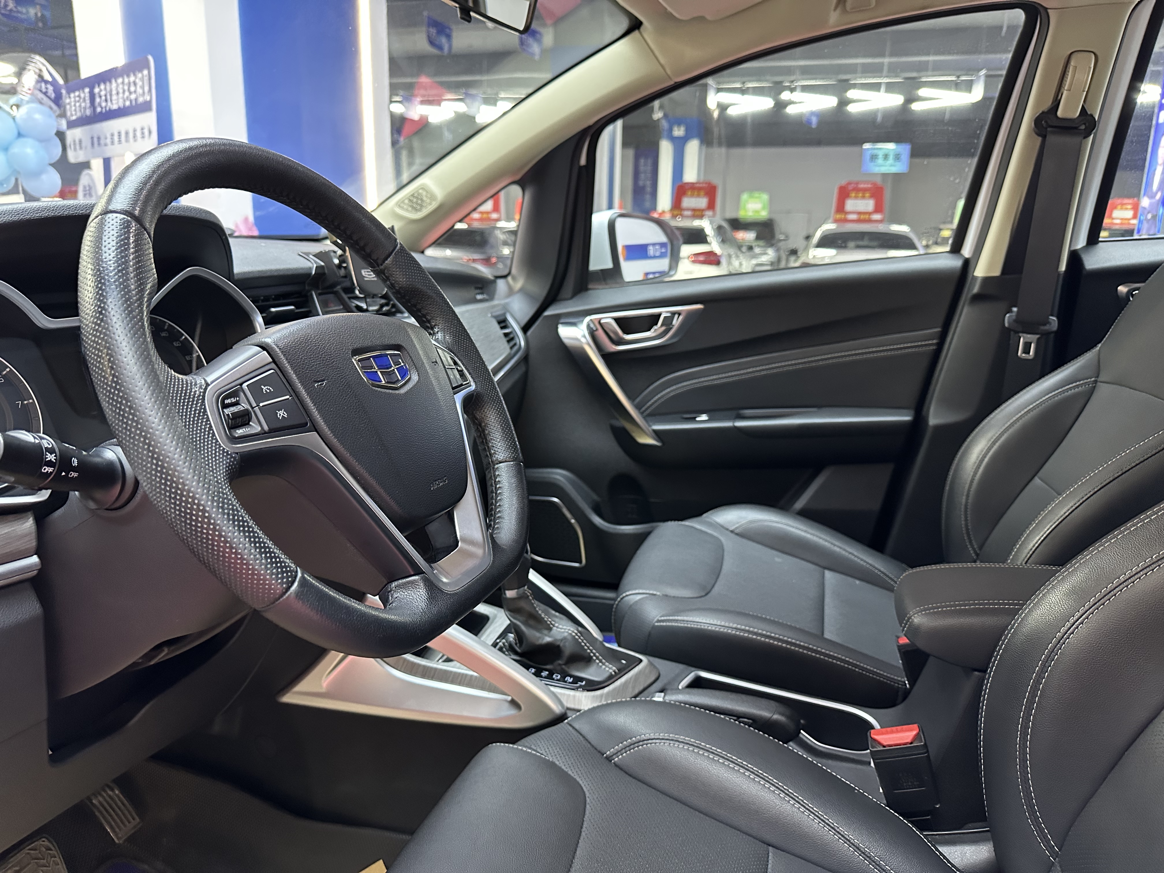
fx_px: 807
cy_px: 436
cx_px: 582
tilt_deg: -13.5
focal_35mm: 24
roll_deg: -0.4
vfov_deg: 56.8
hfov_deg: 71.6
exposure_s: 1/50
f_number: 1.78
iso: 500
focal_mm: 6.86
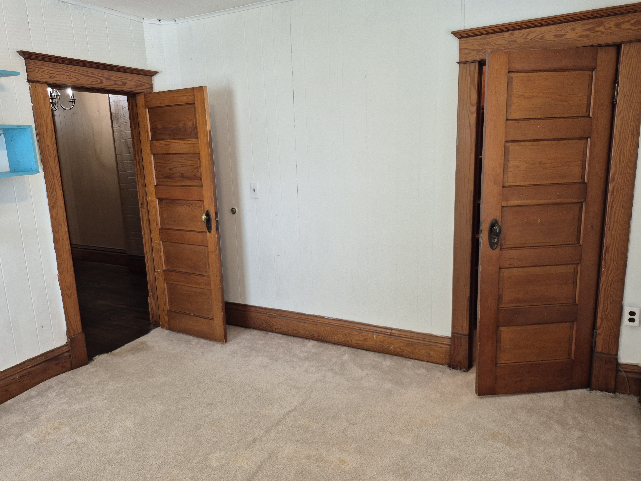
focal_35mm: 23
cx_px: 320
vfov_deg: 58.9
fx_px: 426
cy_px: 240
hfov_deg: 73.9
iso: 125
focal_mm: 5.4
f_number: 1.8
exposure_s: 1/120
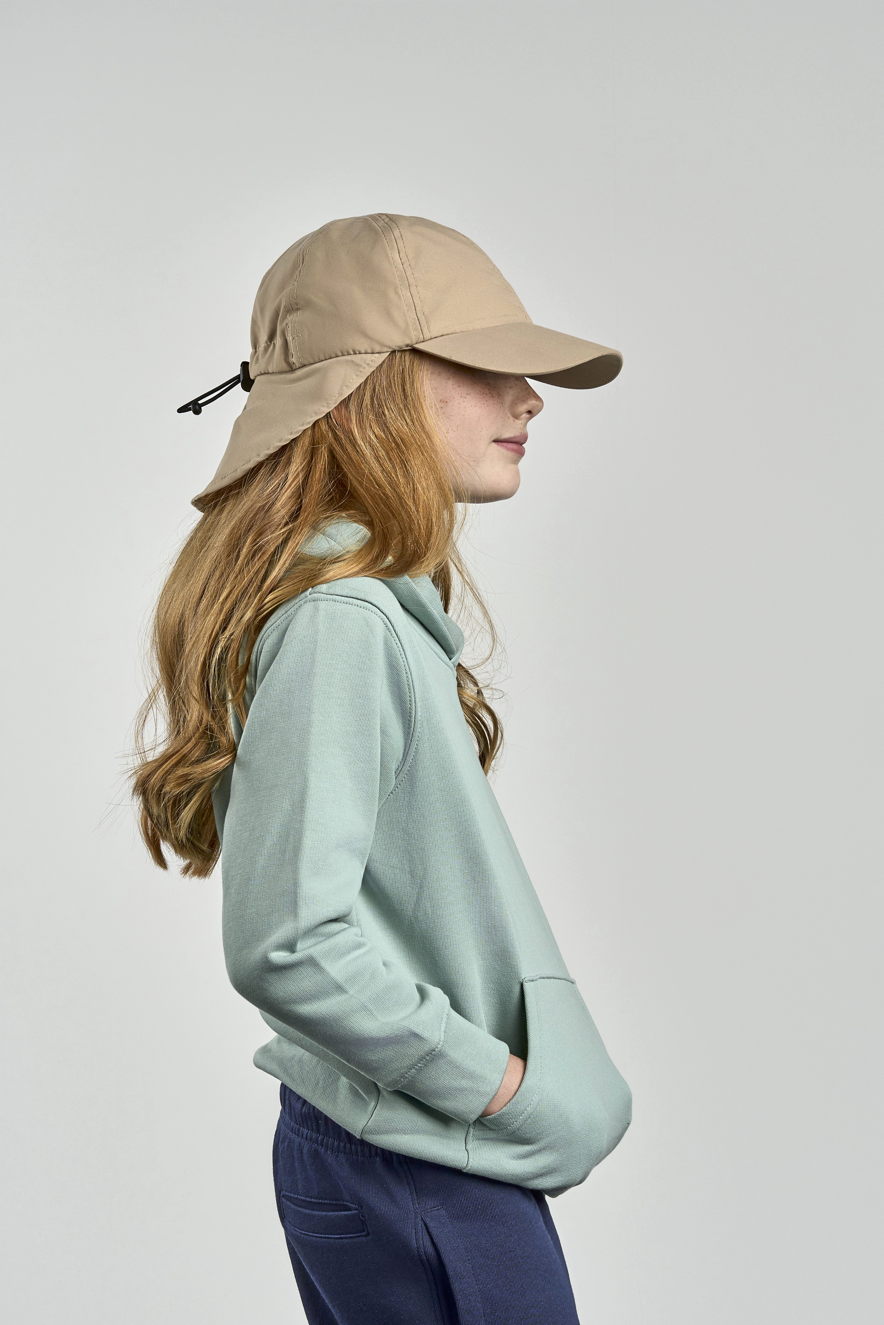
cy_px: 662
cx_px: 442
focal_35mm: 75
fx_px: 2762
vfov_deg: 27.0
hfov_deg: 18.2
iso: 320
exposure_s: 1/160
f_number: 9
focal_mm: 50
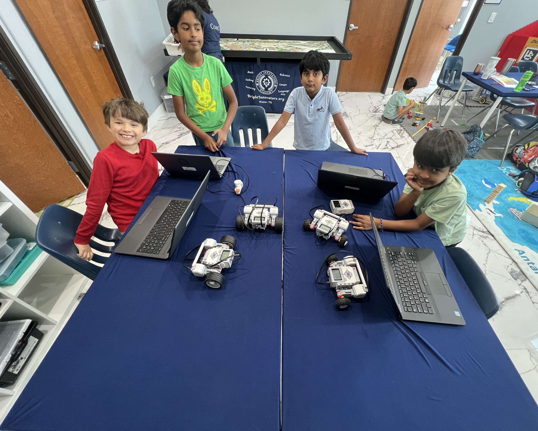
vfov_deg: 88.0
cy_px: 213
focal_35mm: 14
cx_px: 281
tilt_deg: -45.9
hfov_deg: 100.6
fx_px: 223
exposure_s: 1/60
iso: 250
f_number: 1.8
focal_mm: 1.57
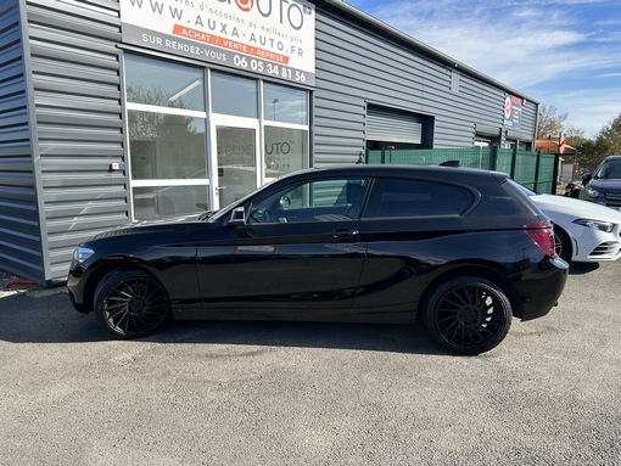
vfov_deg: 56.9
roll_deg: +0.1
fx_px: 431
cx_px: 310
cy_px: 233
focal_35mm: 24
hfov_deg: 71.6
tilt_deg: -9.3
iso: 80
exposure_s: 1/1880
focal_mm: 6.86
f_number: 1.78
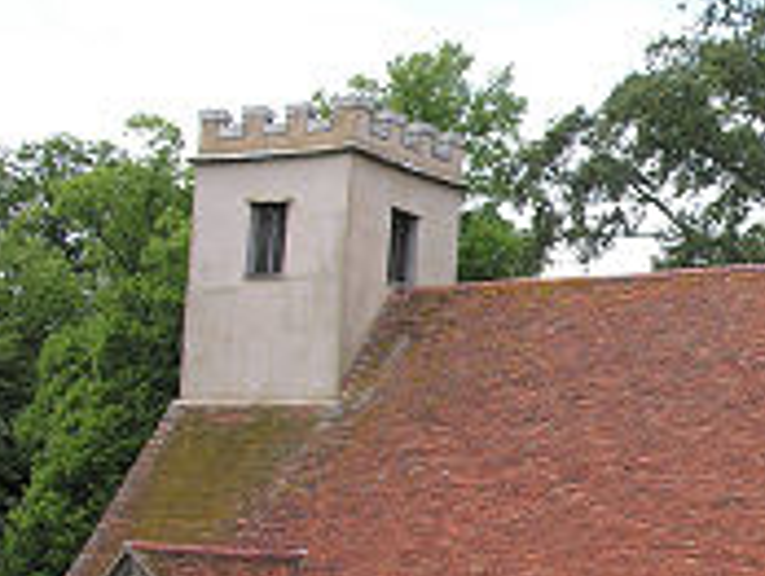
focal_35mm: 132
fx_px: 2921
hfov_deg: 14.5
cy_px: 503
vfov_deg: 11.2
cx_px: 862
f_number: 4.9
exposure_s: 1/140
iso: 50
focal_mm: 12.7
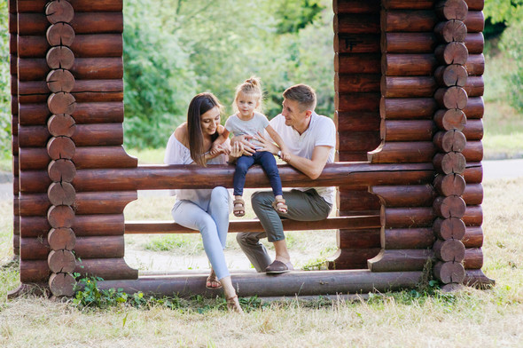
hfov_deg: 16.1
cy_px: 174
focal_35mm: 128
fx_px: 1850
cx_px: 262
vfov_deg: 10.7
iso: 200
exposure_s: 1/1000
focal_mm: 85
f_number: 2.8
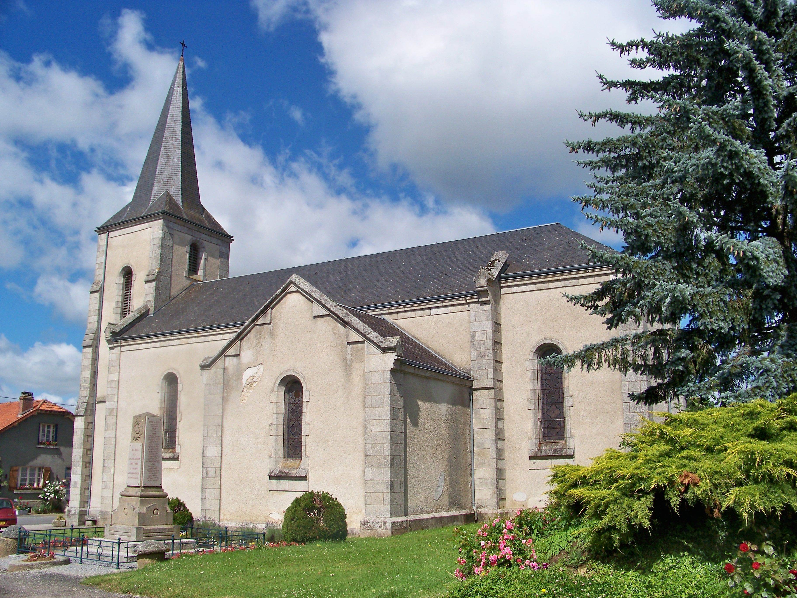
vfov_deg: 42.9
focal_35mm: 33
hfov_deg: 55.4
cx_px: 398
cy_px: 299
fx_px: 760
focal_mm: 5.85
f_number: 4
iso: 64
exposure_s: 1/1000
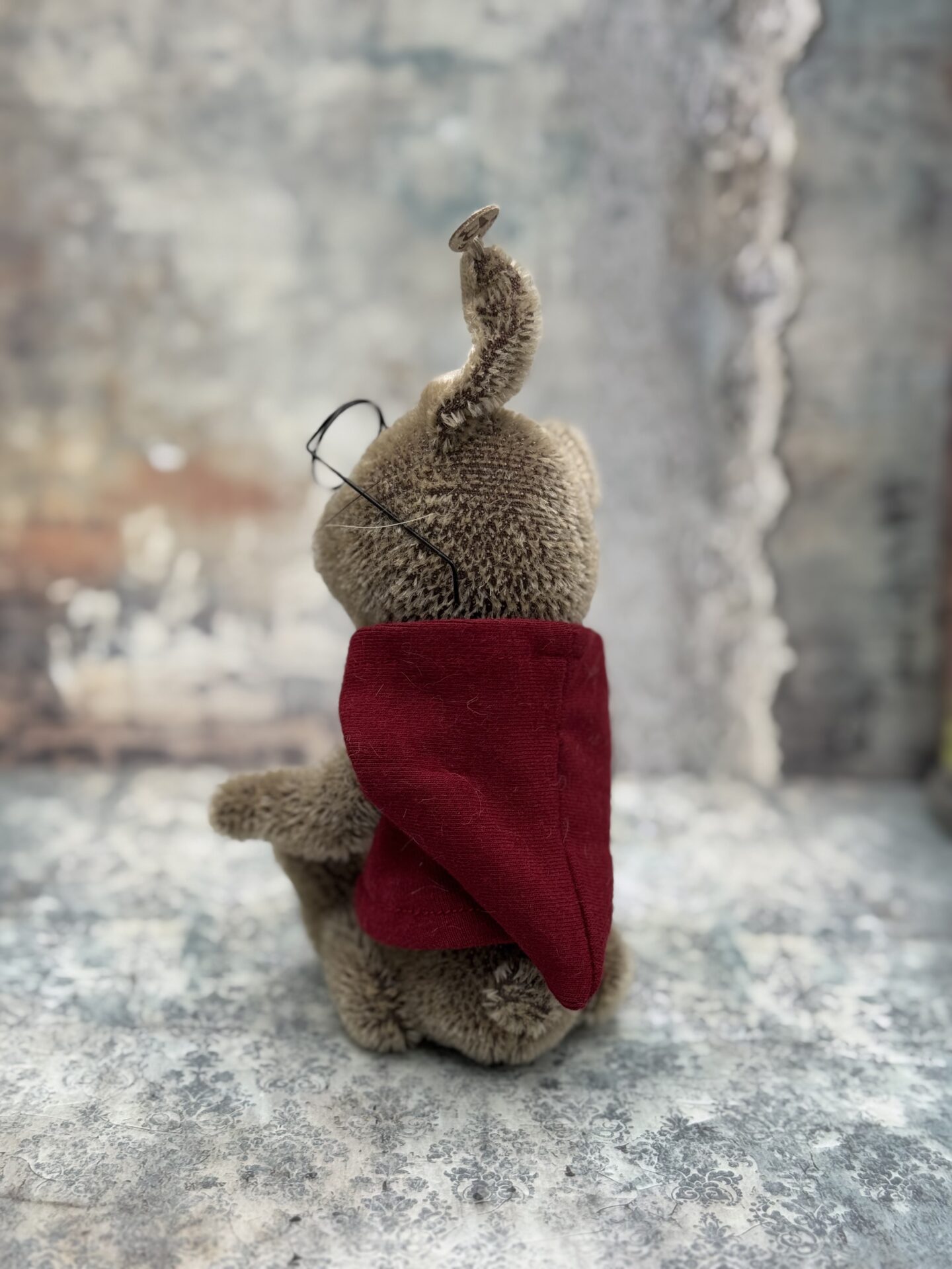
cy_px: 634
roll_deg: -3.2
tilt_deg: -15.1
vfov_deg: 39.7
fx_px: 1760
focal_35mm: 48
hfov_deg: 30.3
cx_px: 476
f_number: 1.78
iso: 50
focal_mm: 6.76
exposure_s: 1/100
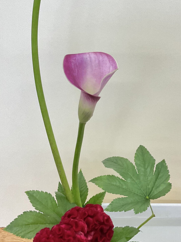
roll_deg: +0.5
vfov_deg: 32.9
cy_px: 80
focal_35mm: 58
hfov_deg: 25.1
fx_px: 404
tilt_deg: -20.4
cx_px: 117
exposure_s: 1/50
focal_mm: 3
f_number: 1.8
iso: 200
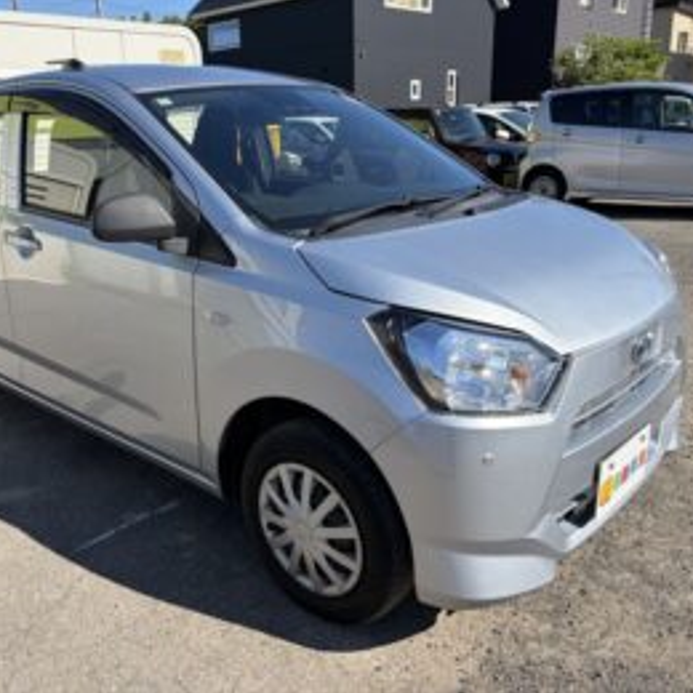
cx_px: 283
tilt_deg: -17.7
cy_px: 345
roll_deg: +3.2
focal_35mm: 31
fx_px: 702
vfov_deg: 52.5
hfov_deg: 52.2
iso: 50
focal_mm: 5.96
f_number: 1.6
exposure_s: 1/2747
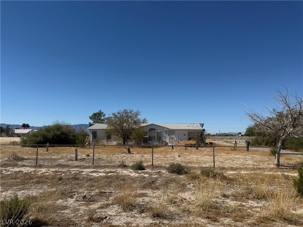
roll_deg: -0.5
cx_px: 152
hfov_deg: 71.6
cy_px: 114
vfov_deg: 56.8
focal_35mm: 24
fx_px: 210
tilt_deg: +4.7
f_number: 1.78
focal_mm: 6.76
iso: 80
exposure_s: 1/8130
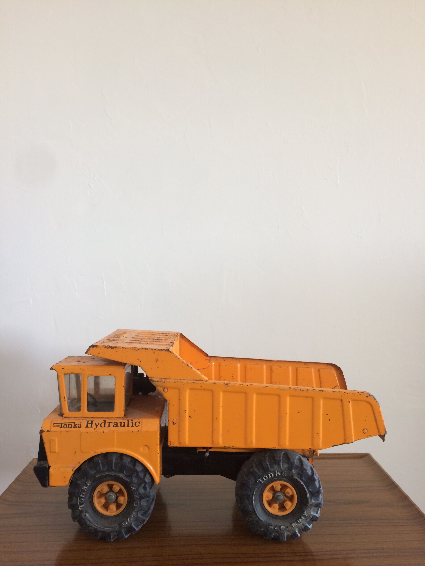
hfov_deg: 48.2
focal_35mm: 29
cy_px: 283
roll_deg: +1.3
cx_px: 212
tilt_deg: +0.1
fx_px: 475
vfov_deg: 61.7
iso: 50
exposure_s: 1/33
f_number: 2.2
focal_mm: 4.15
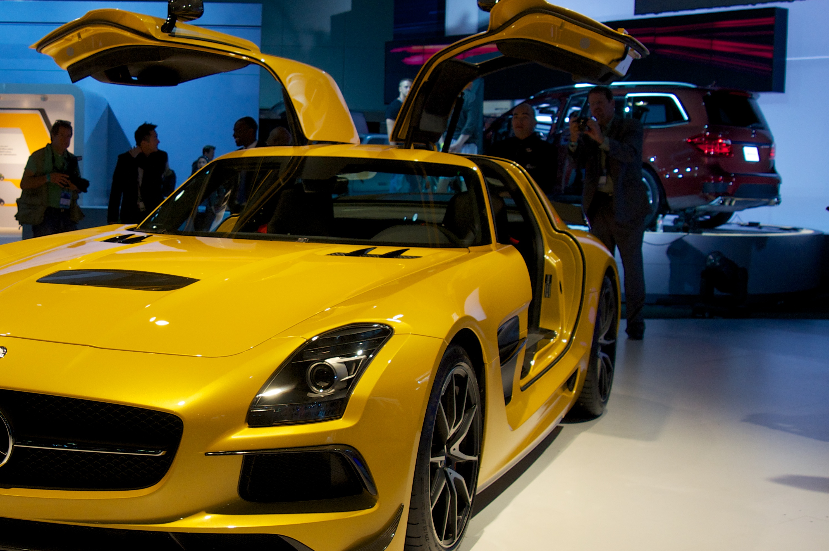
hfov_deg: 37.5
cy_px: 310
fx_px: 1196
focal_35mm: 52
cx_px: 235
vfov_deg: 25.9
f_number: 5.6
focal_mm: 24
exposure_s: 1/125
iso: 400
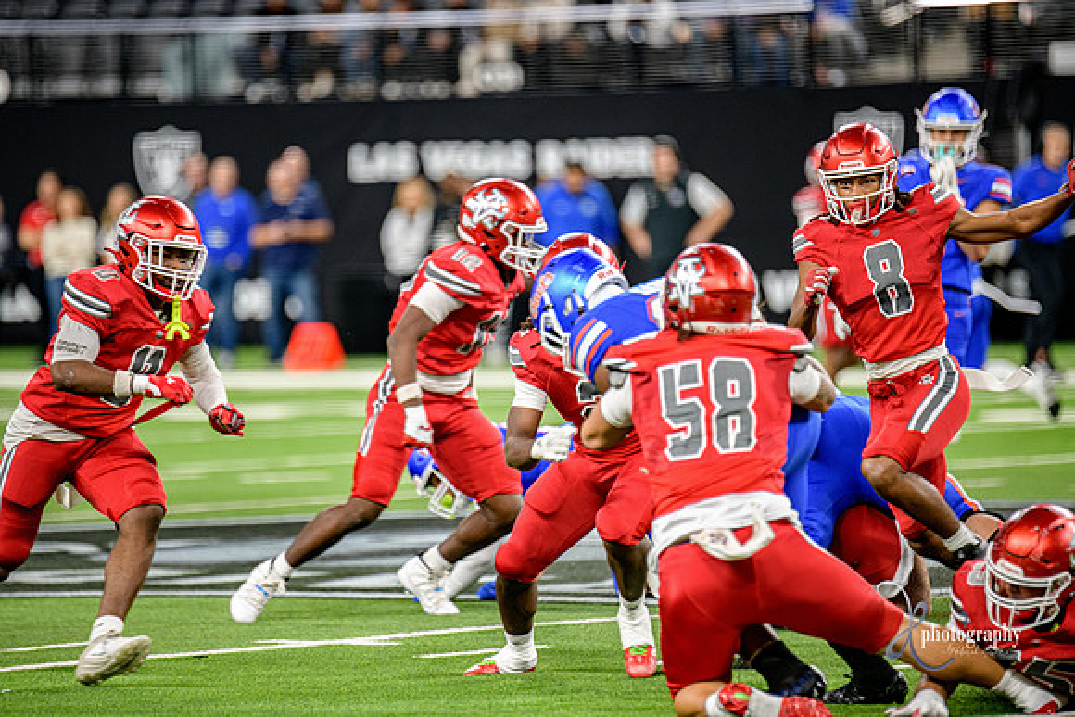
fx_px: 8960
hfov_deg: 6.9
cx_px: 538
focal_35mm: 300
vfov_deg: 4.6
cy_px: 358
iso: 1250
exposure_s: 1/400
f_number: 2.8
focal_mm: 300
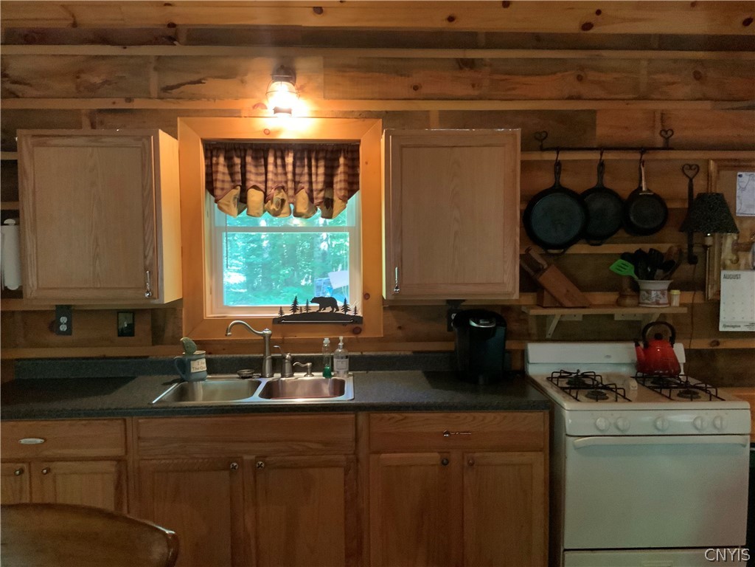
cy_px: 284
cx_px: 378
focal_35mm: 29
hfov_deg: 61.7
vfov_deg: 48.2
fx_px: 633
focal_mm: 3
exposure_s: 1/30
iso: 500
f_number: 1.8
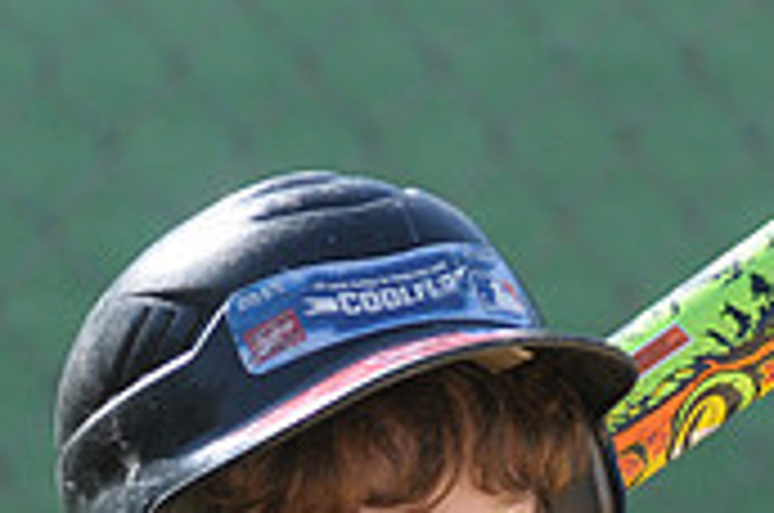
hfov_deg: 1.9
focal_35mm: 1065
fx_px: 22855
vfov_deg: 1.3
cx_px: 428
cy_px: 821
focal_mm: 210
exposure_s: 1/2000
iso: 640
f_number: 4
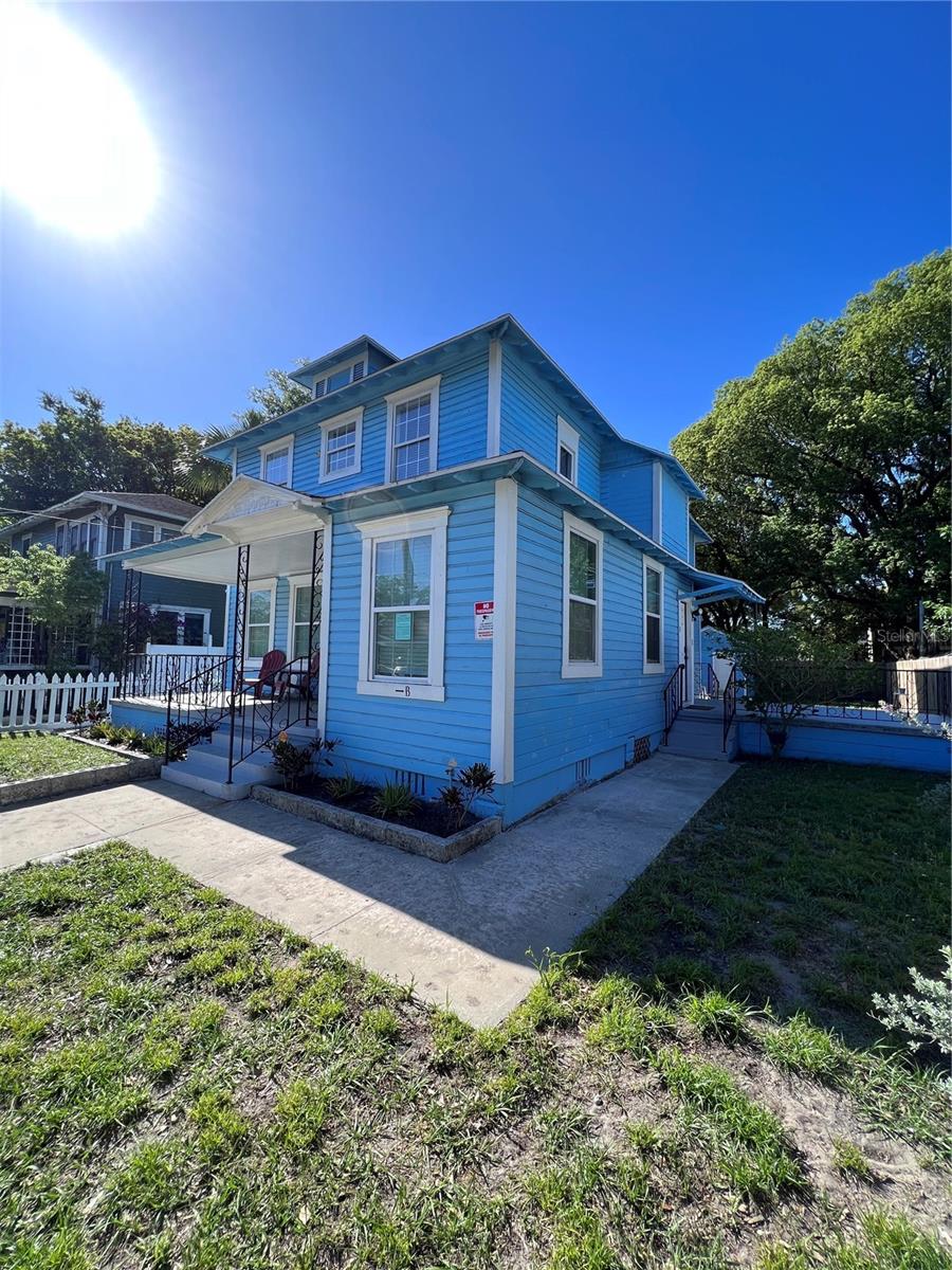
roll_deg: -0.9
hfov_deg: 89.9
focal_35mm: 13
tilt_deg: +3.6
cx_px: 476
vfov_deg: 106.2
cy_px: 635
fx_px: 477
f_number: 1.8
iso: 32
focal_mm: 1.57
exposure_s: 1/637
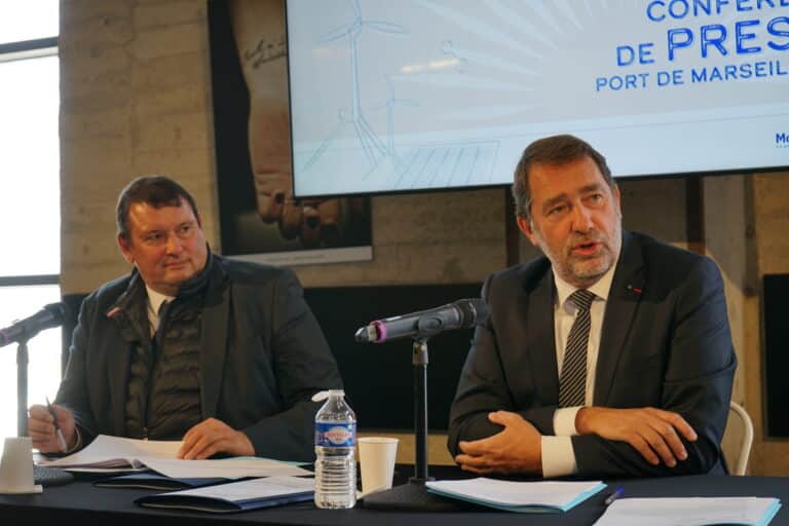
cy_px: 263
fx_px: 1337
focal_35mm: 61
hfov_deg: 32.9
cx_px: 394
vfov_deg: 22.3
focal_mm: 61
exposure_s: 1/80
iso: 500
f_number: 5.6
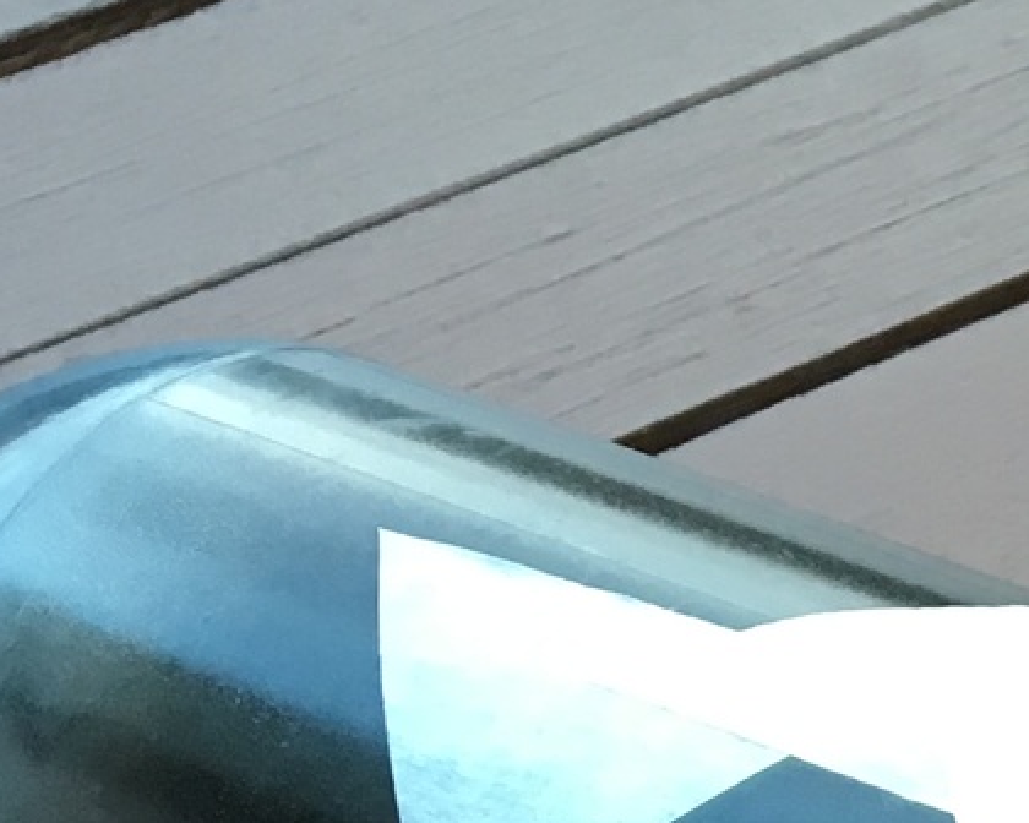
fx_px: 4203
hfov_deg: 12.4
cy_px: 1675
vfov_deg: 10.3
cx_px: 2019
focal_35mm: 138
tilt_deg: -56.0
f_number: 2.2
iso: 100
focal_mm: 4.15
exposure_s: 1/33
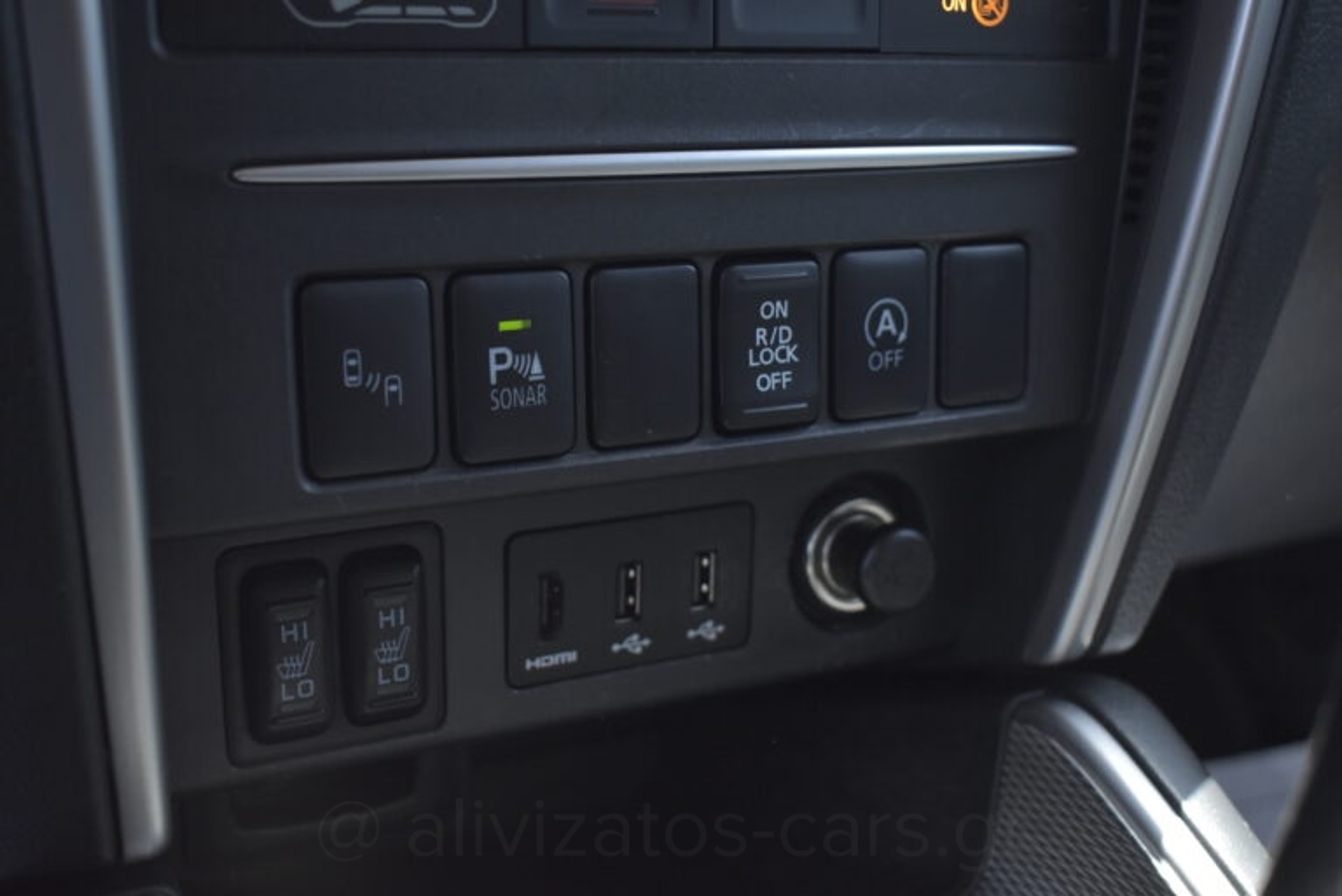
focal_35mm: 44
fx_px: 1622
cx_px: 671
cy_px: 448
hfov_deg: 44.9
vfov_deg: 30.9
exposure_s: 1/640
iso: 1600
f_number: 4.2
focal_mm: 29
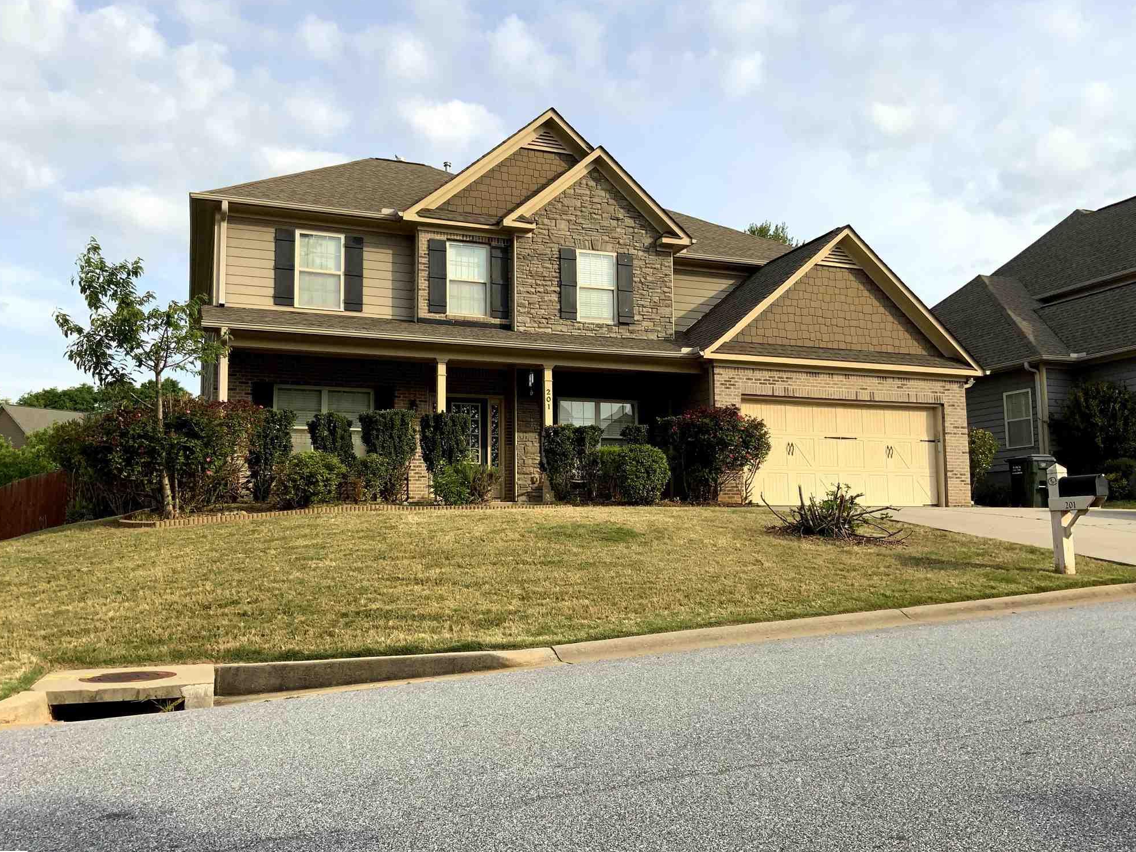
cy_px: 427
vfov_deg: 46.8
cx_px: 562
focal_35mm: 30
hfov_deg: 60.0
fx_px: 985
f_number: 1.8
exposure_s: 1/1342
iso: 16
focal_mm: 3
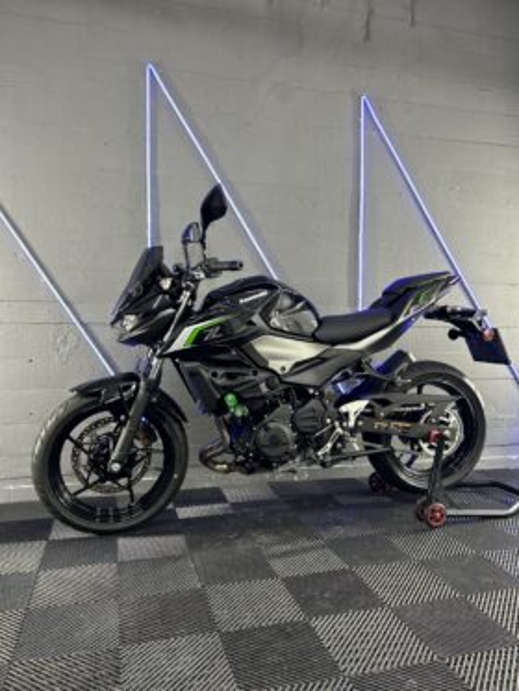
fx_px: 519
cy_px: 346
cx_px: 260
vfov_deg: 67.3
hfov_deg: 53.1
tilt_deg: -1.3
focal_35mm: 26
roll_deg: -0.2
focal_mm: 5.7
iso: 200
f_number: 1.5
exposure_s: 1/50
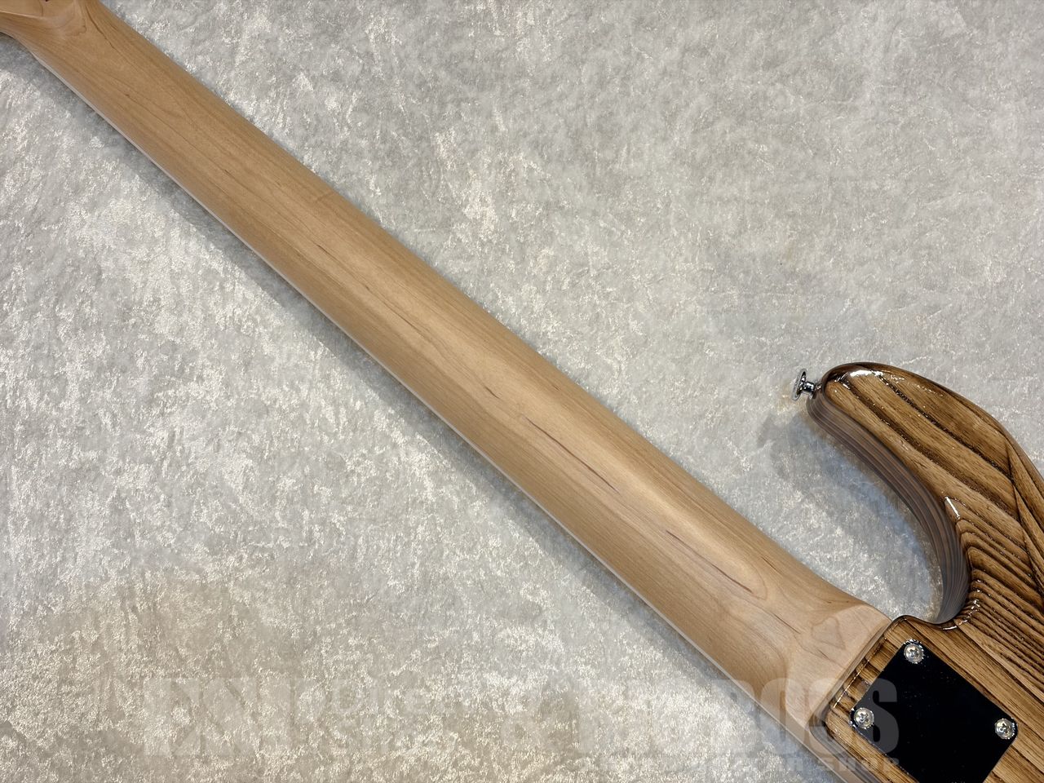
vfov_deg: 28.0
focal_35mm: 52
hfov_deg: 36.8
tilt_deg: -74.5
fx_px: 1568
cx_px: 522
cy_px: 392
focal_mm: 5.96
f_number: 1.6
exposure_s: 1/60
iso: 64
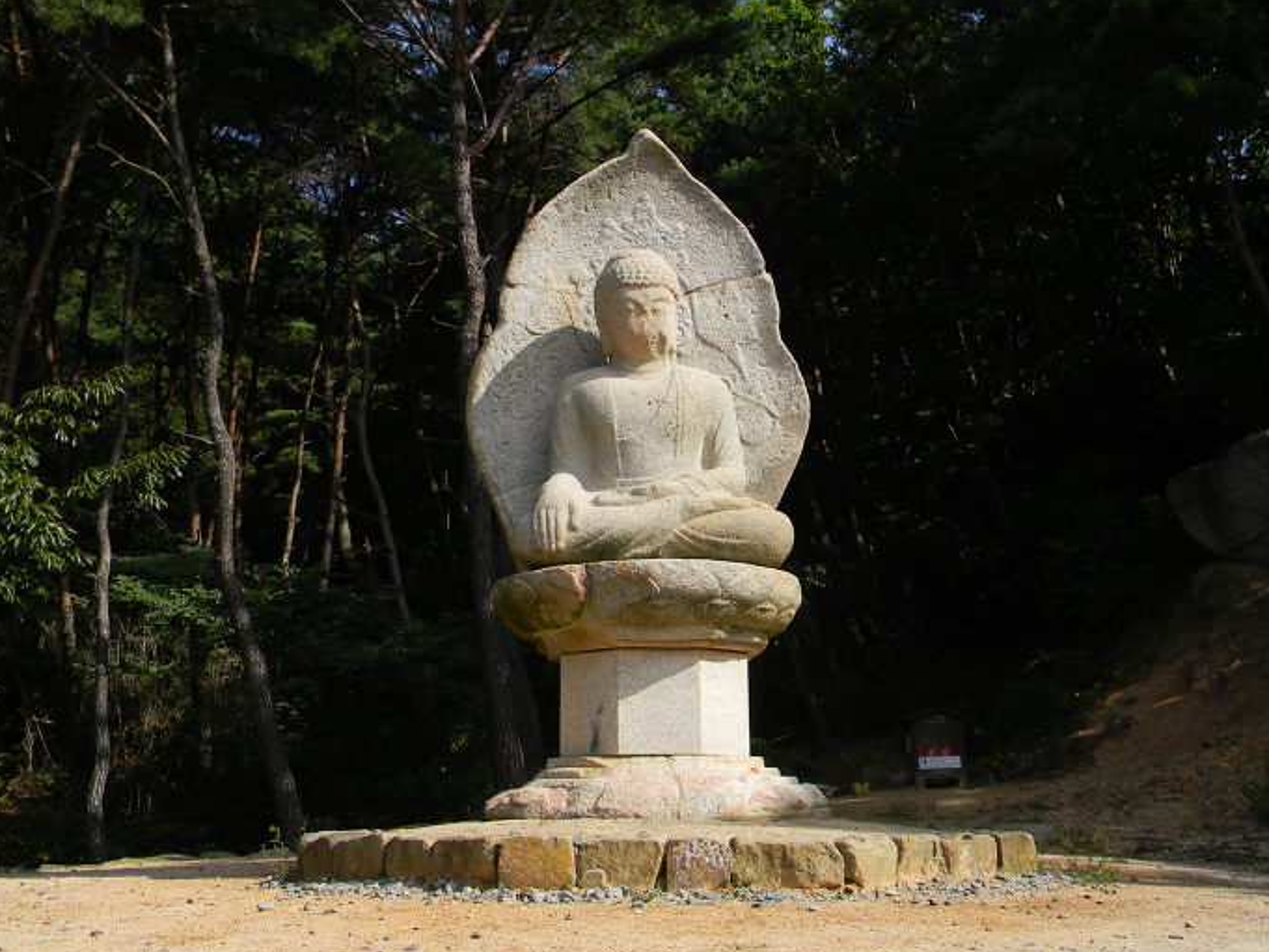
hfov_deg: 50.1
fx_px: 1357
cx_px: 643
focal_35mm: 37
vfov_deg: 38.7
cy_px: 482
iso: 80
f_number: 7.4
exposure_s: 1/221
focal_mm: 6.4
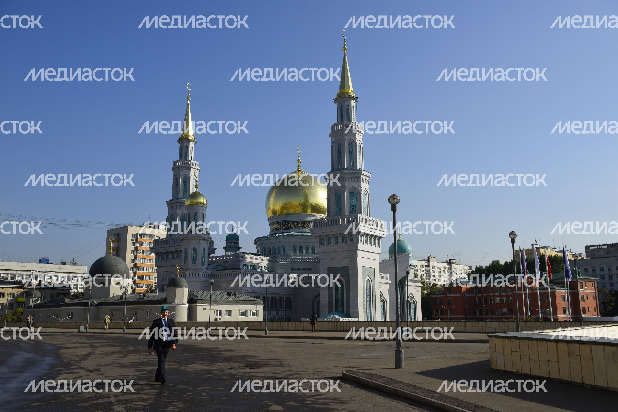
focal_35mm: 32
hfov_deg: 58.7
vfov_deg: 41.1
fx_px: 549
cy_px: 206
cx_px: 309
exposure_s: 1/1600
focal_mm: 32
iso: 200
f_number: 5.6
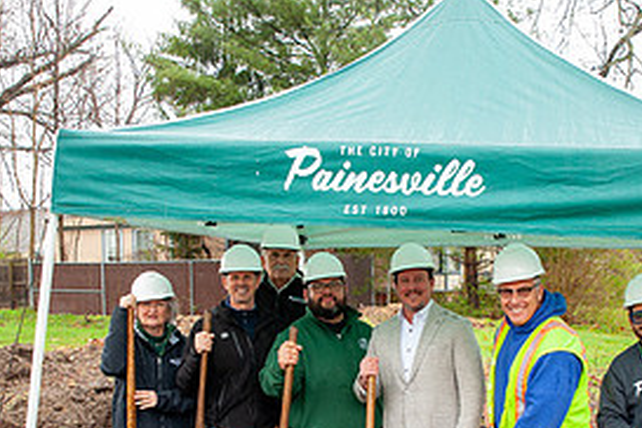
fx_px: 909
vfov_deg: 25.8
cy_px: 369
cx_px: 409
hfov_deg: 38.6
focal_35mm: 51
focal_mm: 24
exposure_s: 1/125
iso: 800
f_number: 6.3
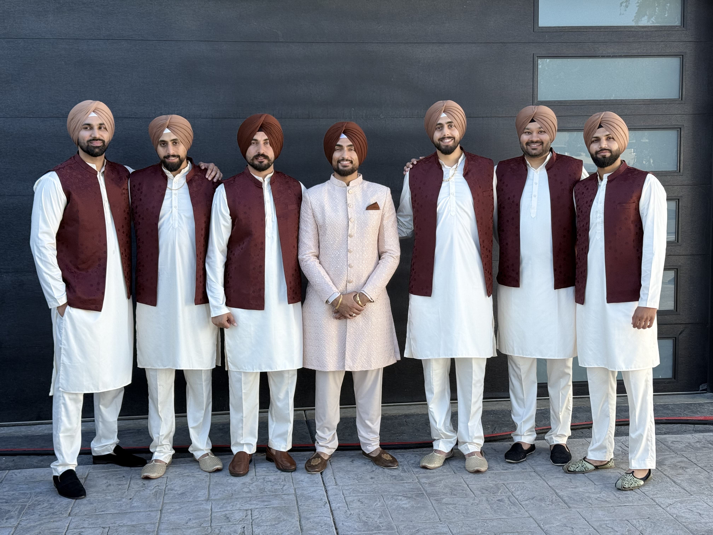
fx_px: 989
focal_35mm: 48
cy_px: 268
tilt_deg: -5.7
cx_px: 356
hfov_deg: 39.7
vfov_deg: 30.3
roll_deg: +0.7
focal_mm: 6.76
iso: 64
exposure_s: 1/706
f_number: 1.78
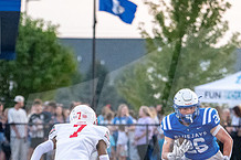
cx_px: 150
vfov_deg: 2.0
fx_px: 4636
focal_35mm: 693
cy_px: 169
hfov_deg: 3.0
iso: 6400
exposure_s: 1/1250
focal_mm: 260
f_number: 5.6
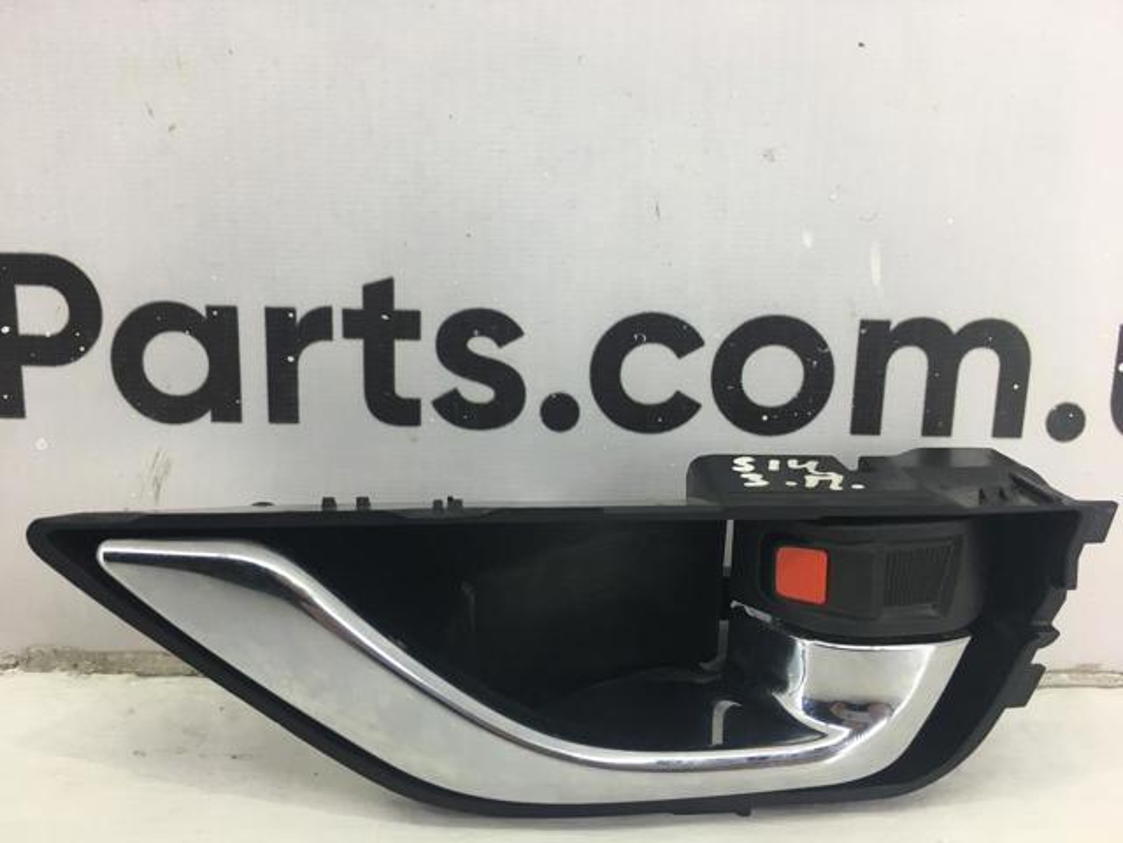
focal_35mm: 29
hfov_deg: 61.7
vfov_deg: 48.2
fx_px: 941
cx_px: 562
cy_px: 422
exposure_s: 1/33
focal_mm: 4.15
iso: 25
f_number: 2.2
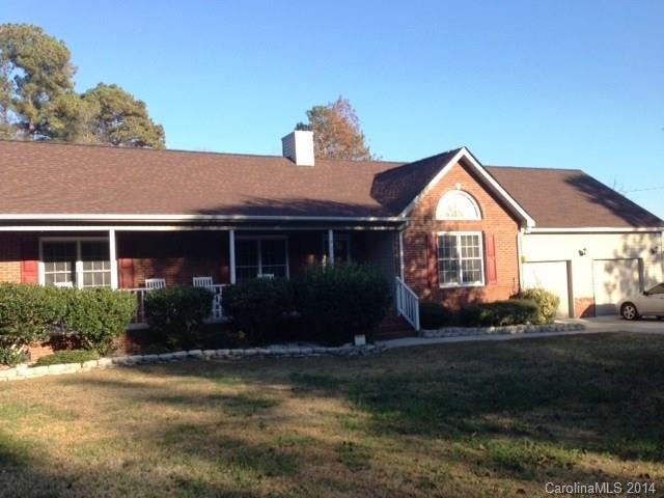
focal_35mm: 33
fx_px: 633
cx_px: 332
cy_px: 249
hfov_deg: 55.4
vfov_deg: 42.9
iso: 50
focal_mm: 4.12
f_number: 2.4
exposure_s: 1/630
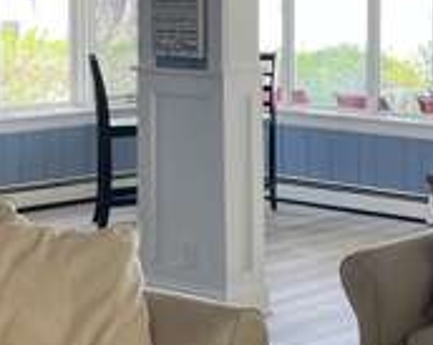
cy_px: 40
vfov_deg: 15.1
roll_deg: -0.8
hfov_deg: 18.4
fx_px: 1292
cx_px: 452
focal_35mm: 101
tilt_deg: -2.5
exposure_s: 1/121
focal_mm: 5.1
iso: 64
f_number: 1.6
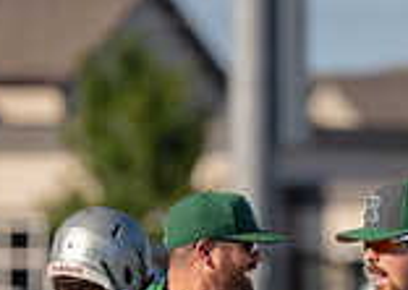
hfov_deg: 2.1
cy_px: 493
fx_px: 11306
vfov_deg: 1.5
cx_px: 285
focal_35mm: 977
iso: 250
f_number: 2.8
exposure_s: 1/5000
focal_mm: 200
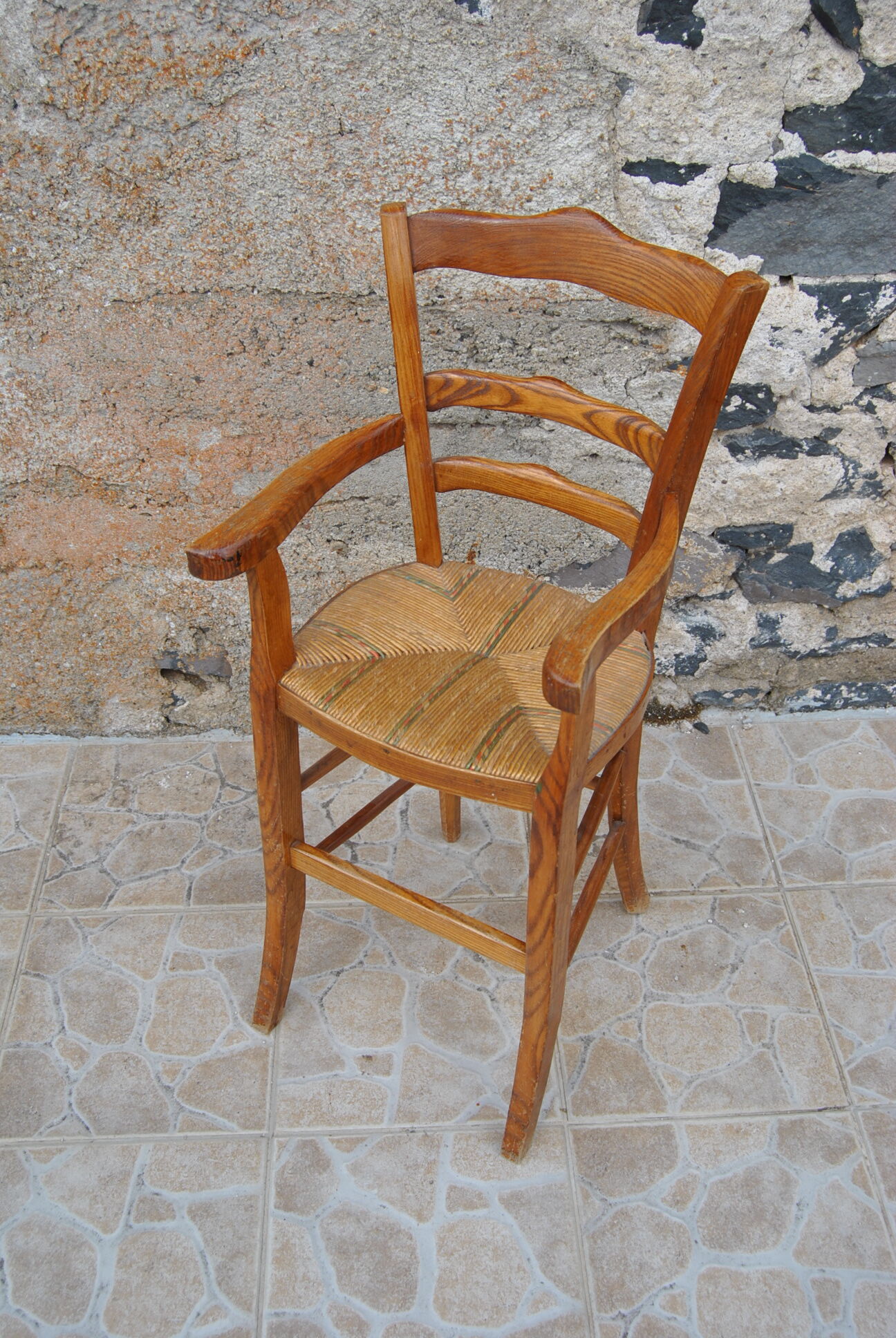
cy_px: 669
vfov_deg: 55.0
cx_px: 448
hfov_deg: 38.5
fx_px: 1284
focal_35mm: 34
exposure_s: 1/200
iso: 100
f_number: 7.1
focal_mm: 23
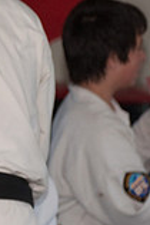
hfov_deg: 1.8
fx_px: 4653
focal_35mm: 743
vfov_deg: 2.8
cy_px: 92
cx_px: -174
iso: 800
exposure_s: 1/200
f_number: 4.8
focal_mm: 135
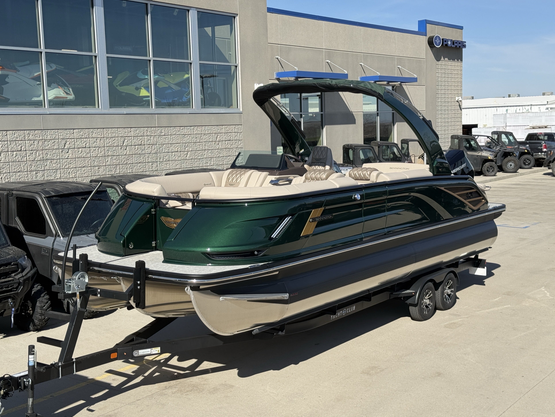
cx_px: 271
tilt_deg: -5.9
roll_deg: +1.2
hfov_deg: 38.2
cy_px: 211
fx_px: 802
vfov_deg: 29.1
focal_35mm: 50
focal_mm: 6.76
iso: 64
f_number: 1.78
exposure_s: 1/4587
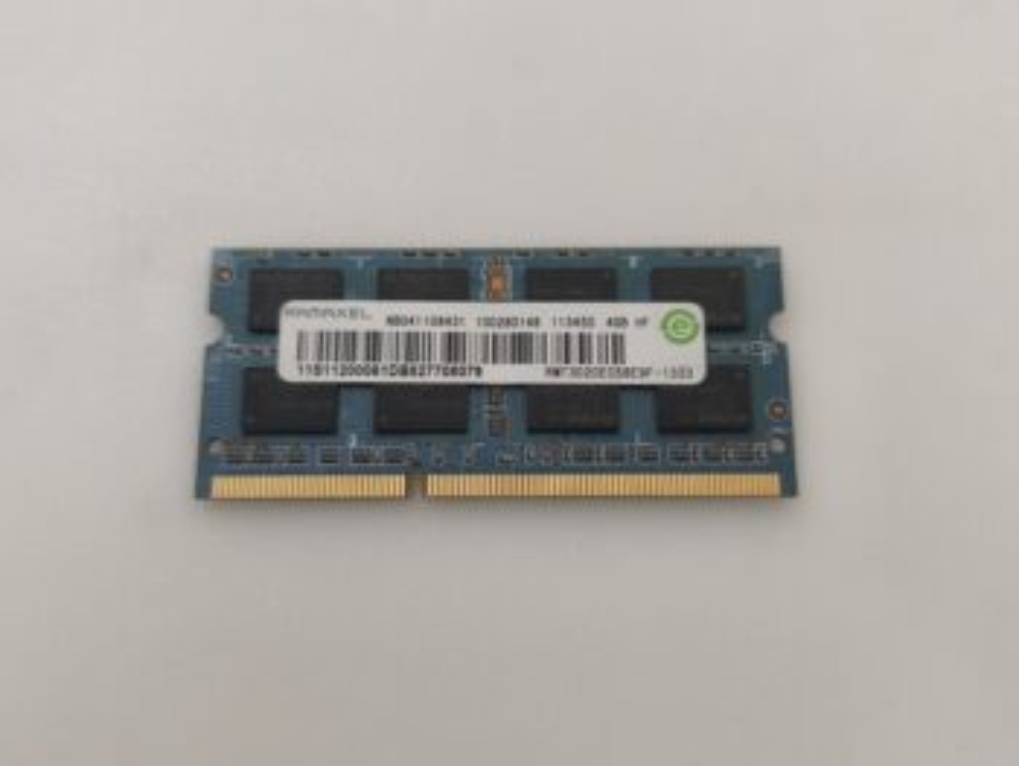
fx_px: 1031
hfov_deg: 52.6
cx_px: 510
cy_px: 383
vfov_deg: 40.7
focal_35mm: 35
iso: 320
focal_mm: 6.57
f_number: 1.6
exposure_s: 1/50
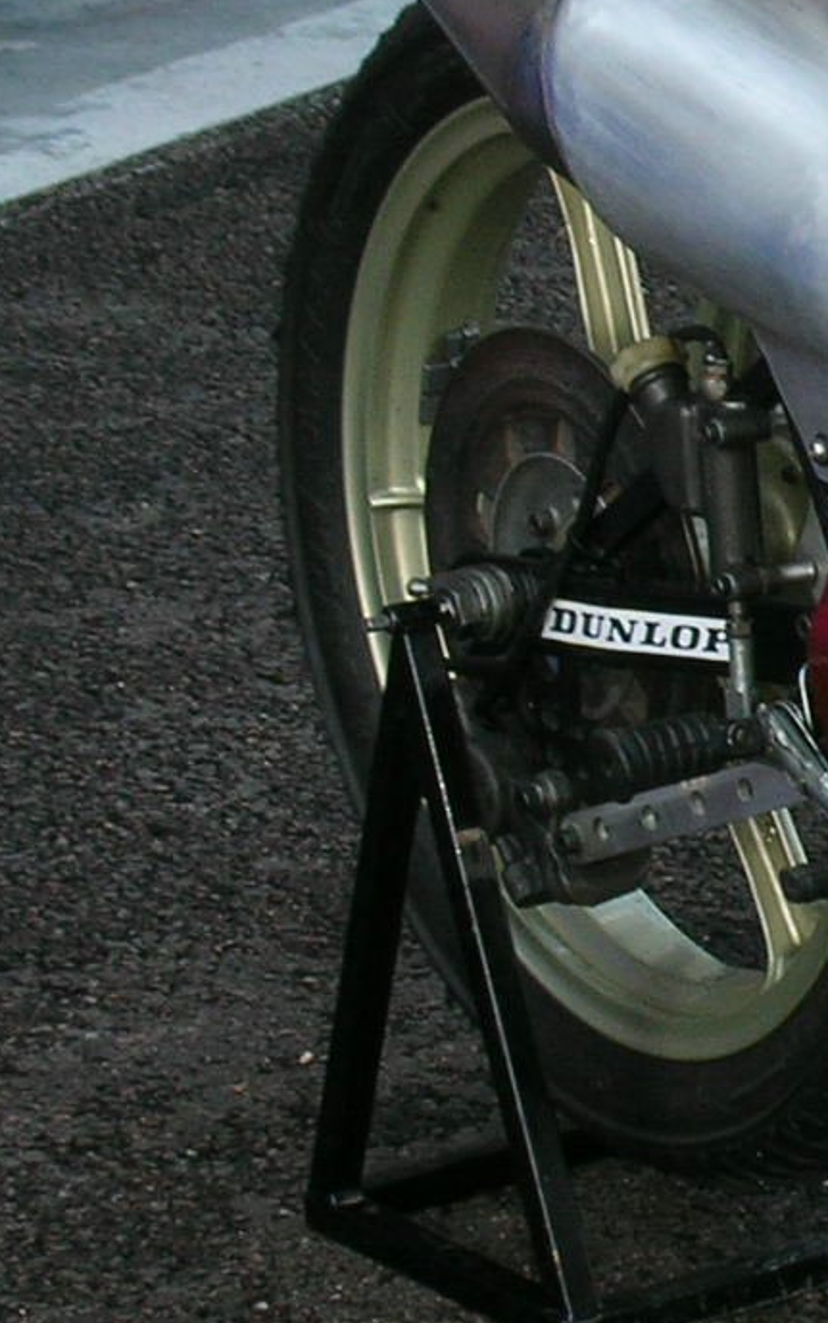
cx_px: 1372
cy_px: 595
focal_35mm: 230
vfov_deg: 9.1
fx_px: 8299
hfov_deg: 5.6
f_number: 4.4
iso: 59
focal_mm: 12.2
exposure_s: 1/60.3
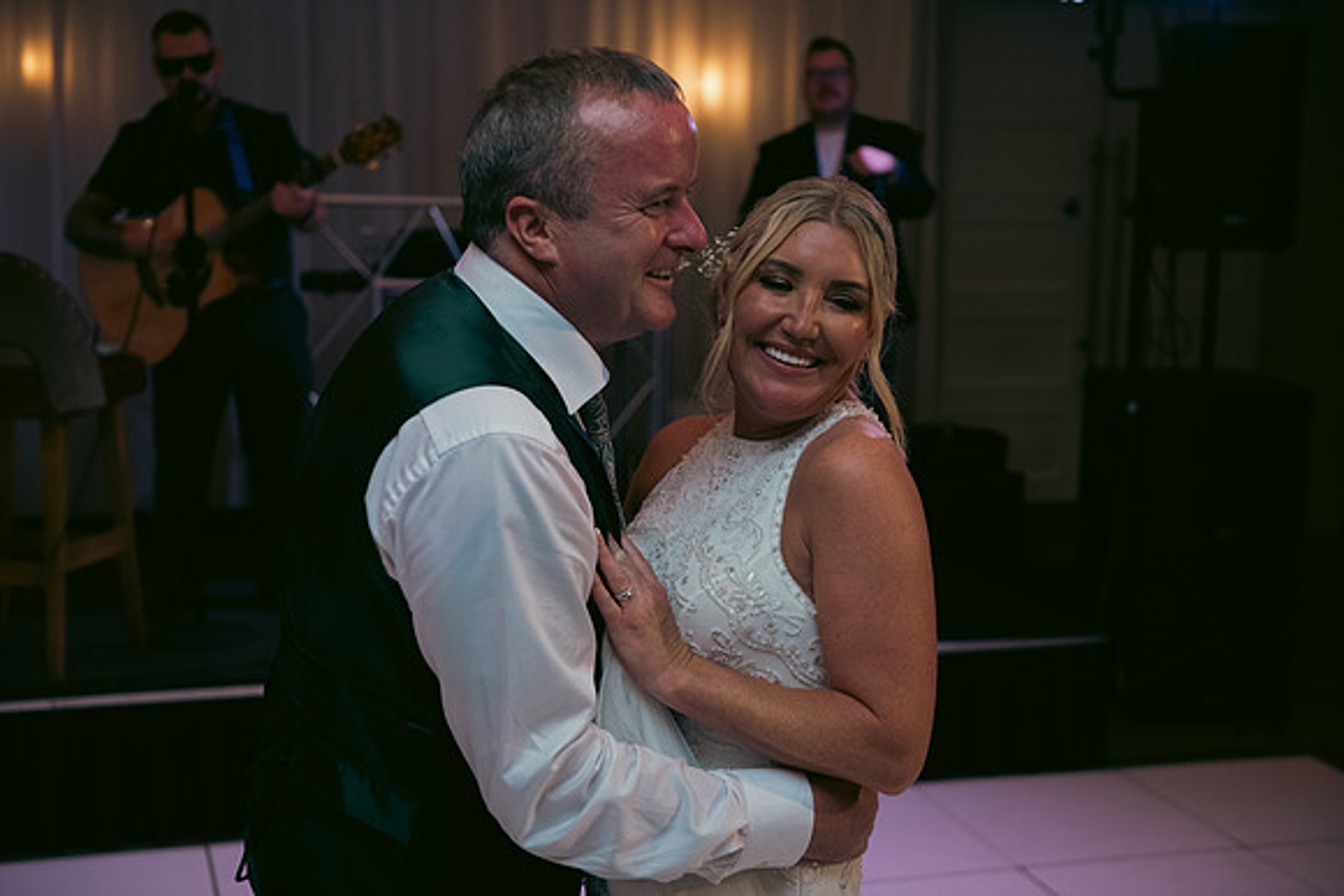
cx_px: 672
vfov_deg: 26.0
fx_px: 1942
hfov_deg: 38.2
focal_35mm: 52
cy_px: 448
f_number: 3.5
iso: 800
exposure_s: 1/160
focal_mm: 52
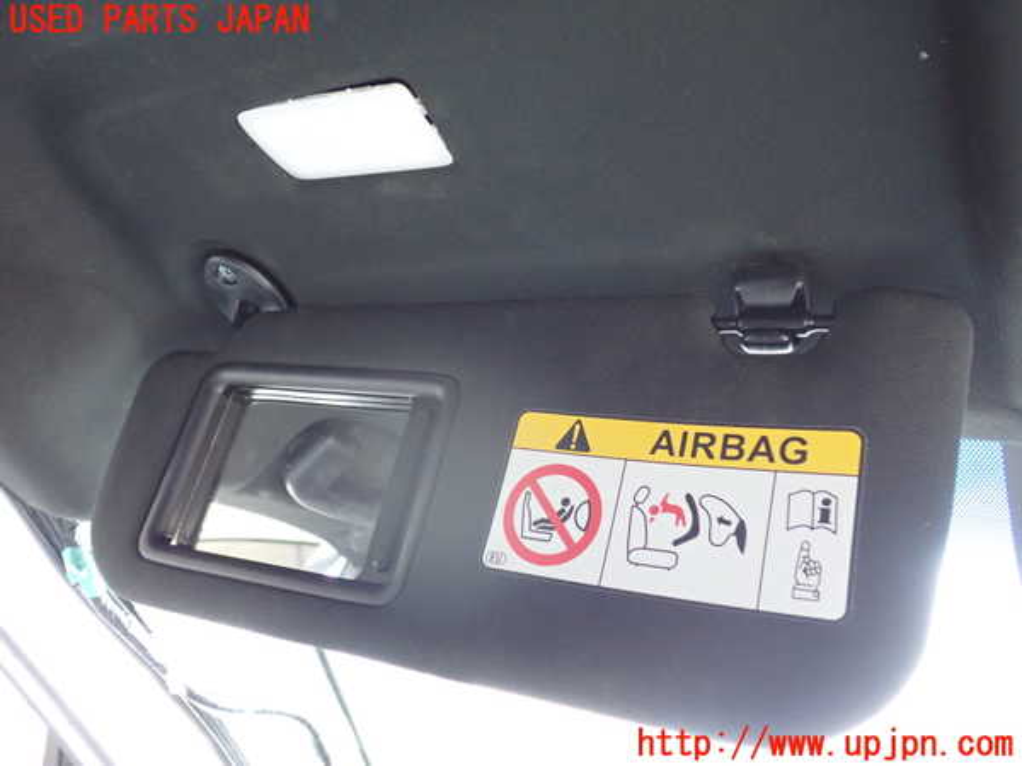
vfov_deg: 46.8
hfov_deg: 60.0
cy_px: 383
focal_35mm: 30
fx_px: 886
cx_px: 511
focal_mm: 5.4
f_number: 2.3
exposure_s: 1/125
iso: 1000
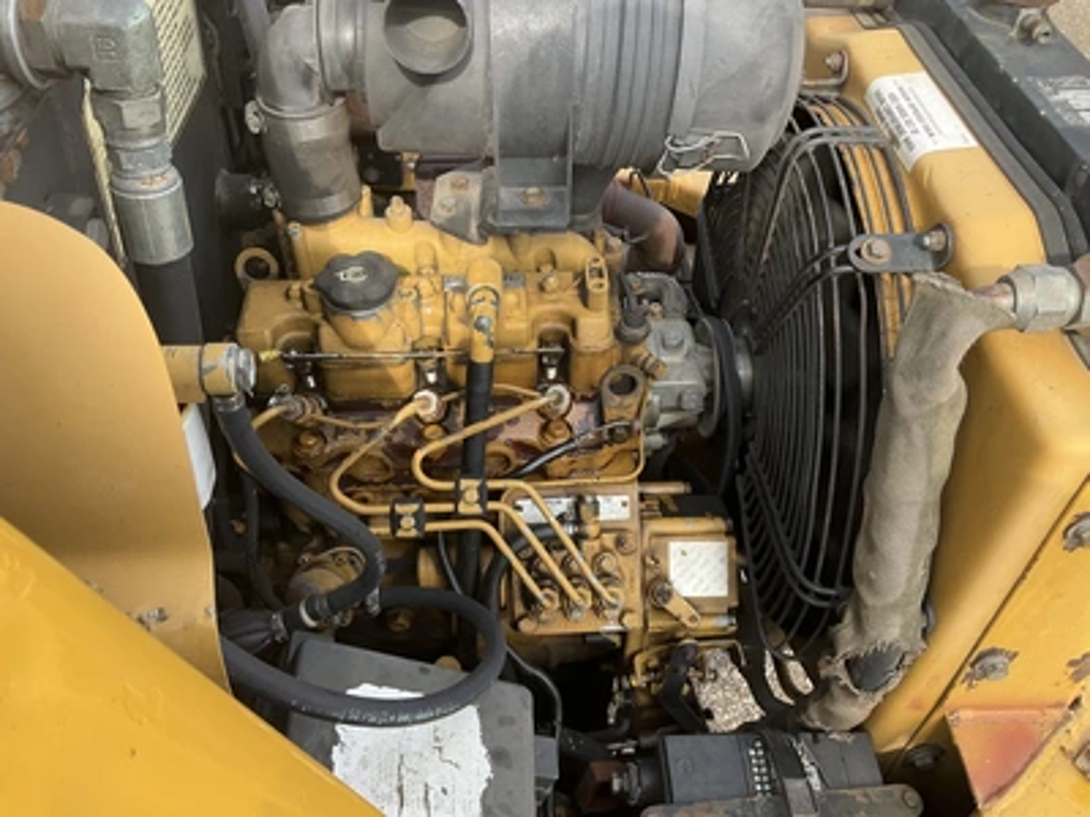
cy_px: 408
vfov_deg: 48.2
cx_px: 545
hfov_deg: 61.7
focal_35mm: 29
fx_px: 913
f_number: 1.8
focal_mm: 3
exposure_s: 1/300
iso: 25
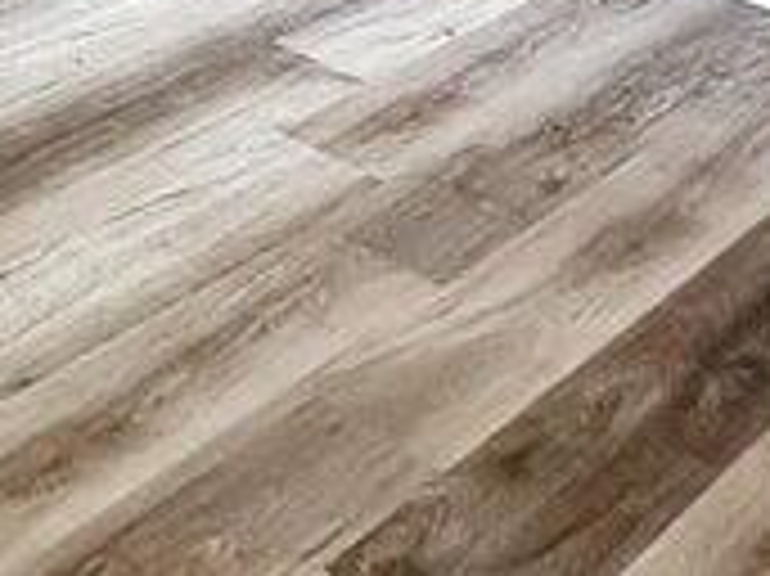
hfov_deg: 23.8
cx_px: -277
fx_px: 1556
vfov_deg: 15.0
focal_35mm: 70
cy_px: -716
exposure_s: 1/120
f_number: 2.2
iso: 200
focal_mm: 2.2
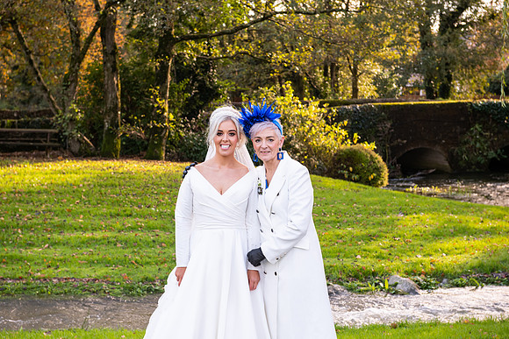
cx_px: 254
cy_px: 170
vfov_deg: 19.5
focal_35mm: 70
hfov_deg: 28.8
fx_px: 990
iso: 500
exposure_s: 1/160
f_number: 6.3
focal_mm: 70
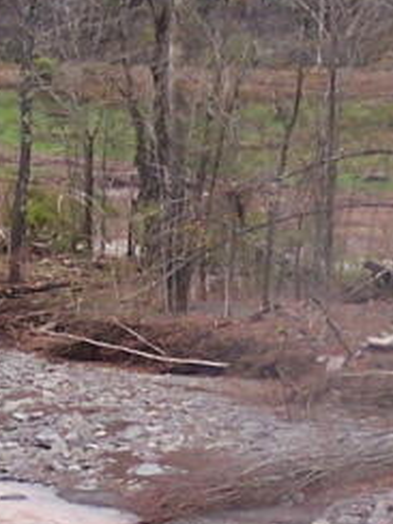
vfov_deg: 8.2
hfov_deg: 6.2
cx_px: 378
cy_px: 407
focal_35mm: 241
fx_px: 3648
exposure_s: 1/200
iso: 80
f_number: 2.9
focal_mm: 7.1
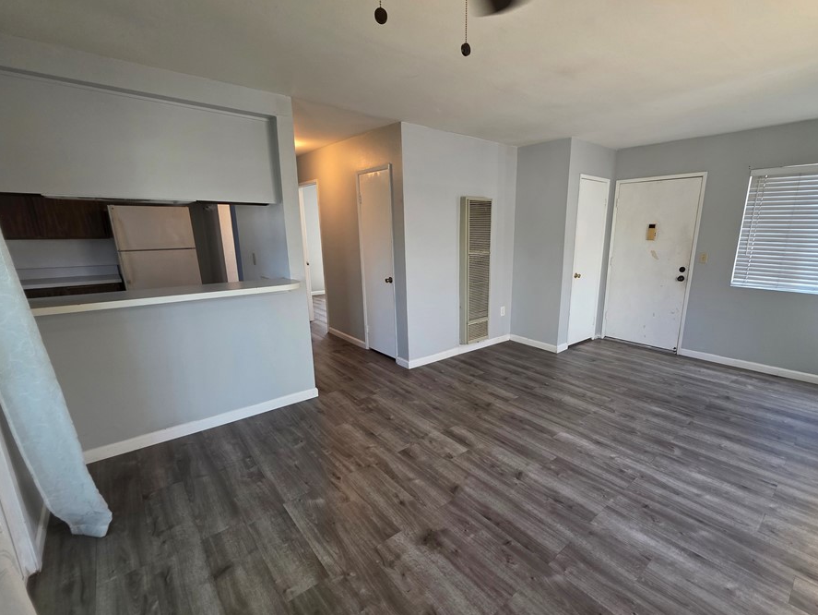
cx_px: 454
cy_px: 324
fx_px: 355
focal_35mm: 15
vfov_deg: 81.7
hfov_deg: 97.8
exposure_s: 1/60
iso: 160
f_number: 1.9
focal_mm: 2.2
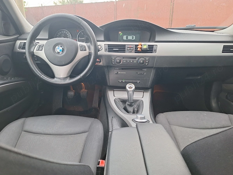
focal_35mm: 23
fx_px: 155
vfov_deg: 58.9
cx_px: 116
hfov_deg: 73.9
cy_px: 88
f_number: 1.8
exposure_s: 1/50
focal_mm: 5.54
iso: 125
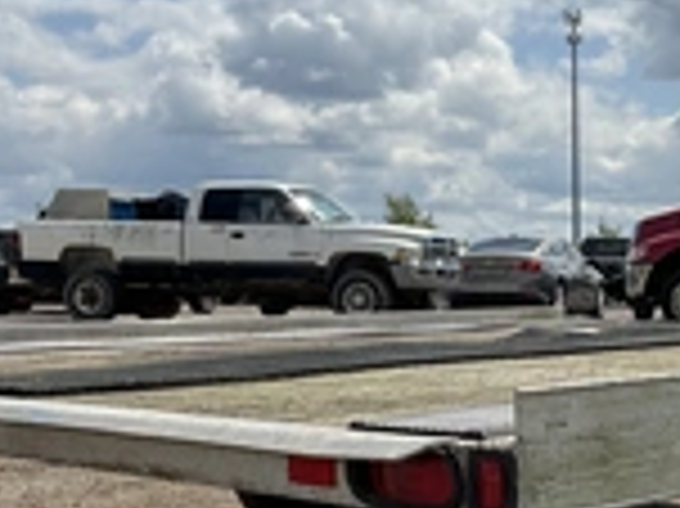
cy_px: 441
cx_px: 513
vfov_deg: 18.8
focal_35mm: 77
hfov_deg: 25.1
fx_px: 1511
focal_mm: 3
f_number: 1.8
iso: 25
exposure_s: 1/2959
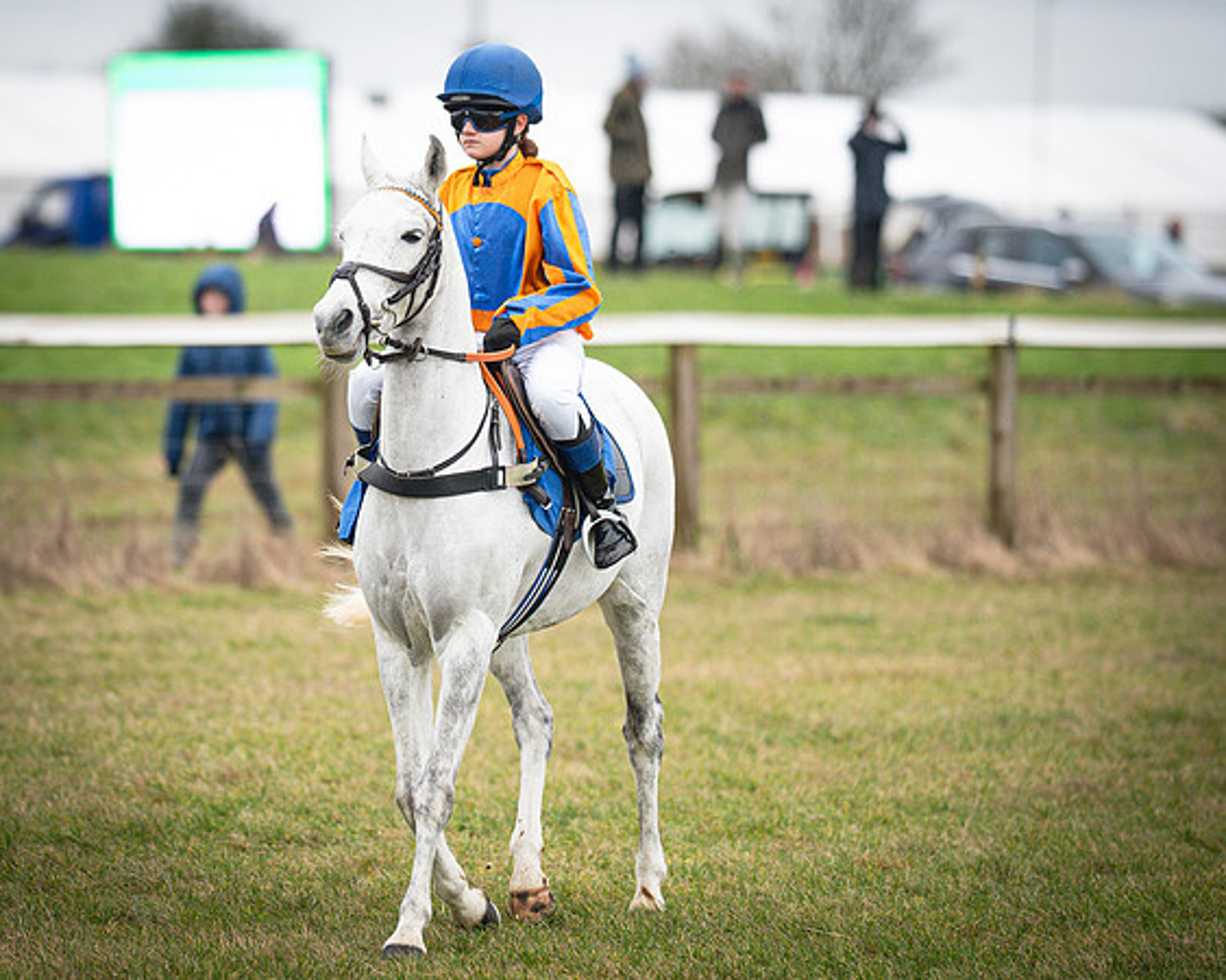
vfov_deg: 6.1
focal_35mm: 255
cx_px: 439
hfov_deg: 7.6
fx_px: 9238
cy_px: 448
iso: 800
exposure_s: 1/1200
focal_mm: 135
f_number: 1.9
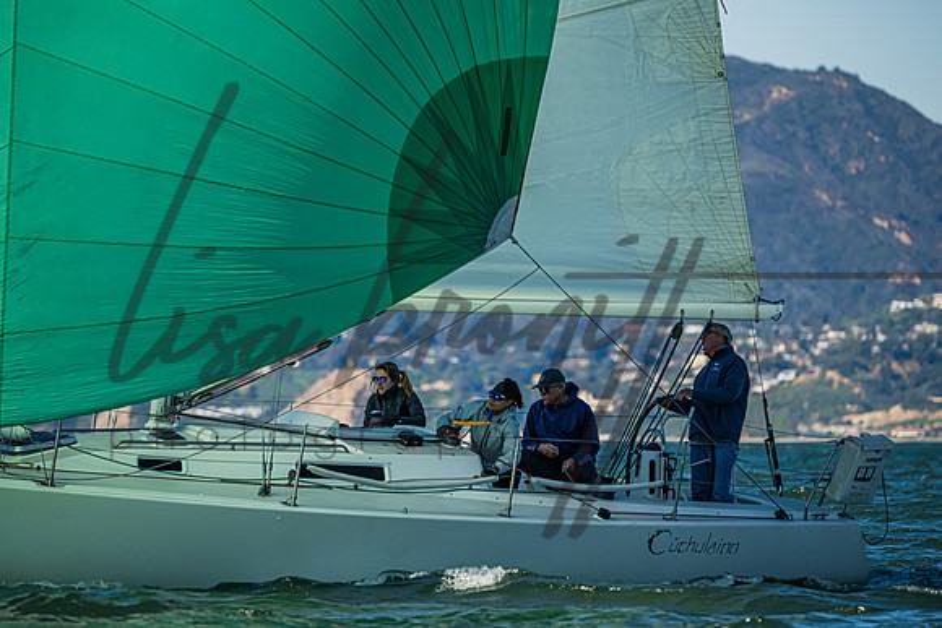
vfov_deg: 3.3
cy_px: 304
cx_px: 484
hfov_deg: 5.0
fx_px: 10852
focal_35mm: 415
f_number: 5.6
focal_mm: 350
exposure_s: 1/6400
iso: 400
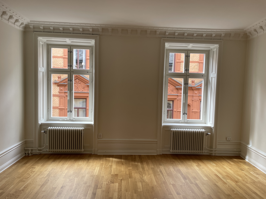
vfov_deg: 53.1
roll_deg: -0.9
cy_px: 100
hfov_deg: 67.3
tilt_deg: -3.1
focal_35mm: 26
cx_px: 133
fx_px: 200
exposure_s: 1/123
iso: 32
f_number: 1.6
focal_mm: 4.2
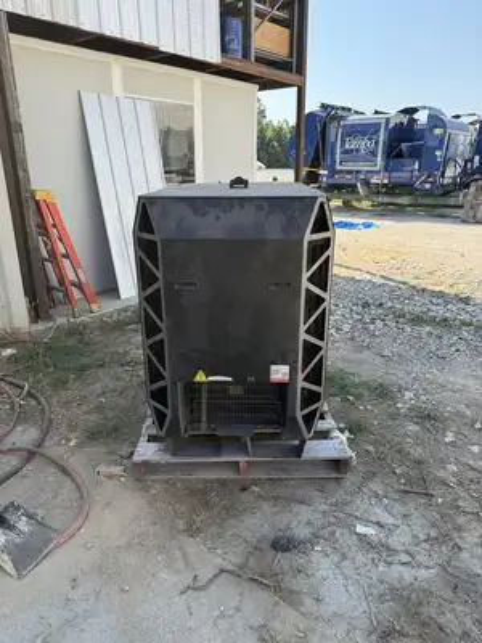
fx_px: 446
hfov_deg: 56.8
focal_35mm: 24
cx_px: 241
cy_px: 322
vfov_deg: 71.6
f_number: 1.8
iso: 100
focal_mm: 6.8
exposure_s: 1/1949
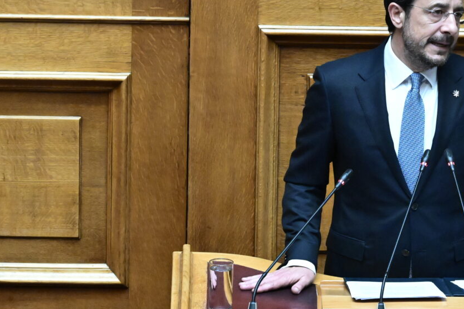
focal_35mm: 516
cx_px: 387
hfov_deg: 4.0
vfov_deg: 2.7
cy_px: 143
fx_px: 6650
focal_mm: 200
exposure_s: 1/400
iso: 8000
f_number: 6.3
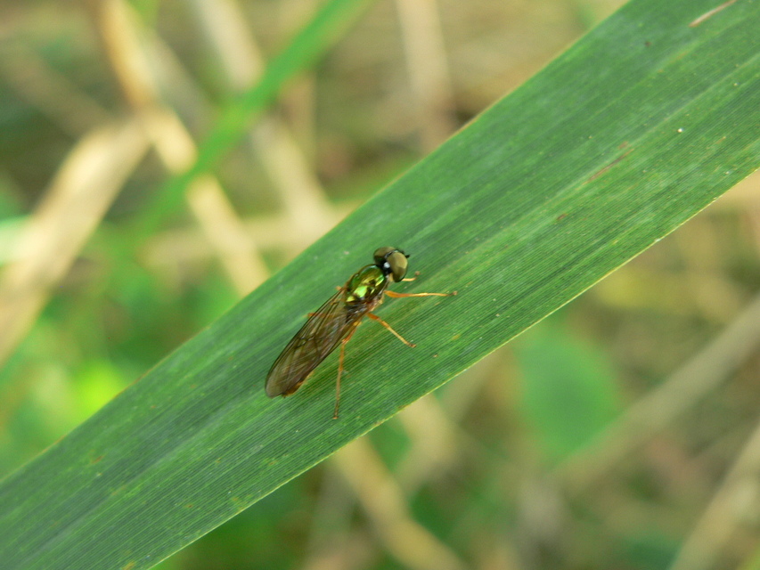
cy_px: 285
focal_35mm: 66
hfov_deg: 29.4
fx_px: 1449
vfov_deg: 22.3
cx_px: 380
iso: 150
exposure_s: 1/60
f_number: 2.8
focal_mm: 11
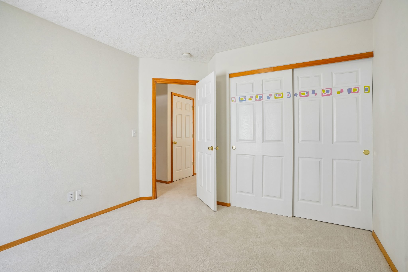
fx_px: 181
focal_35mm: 16
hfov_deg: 96.7
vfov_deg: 73.7
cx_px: 204
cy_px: 136
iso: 400
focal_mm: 16
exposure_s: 1/60
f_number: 8
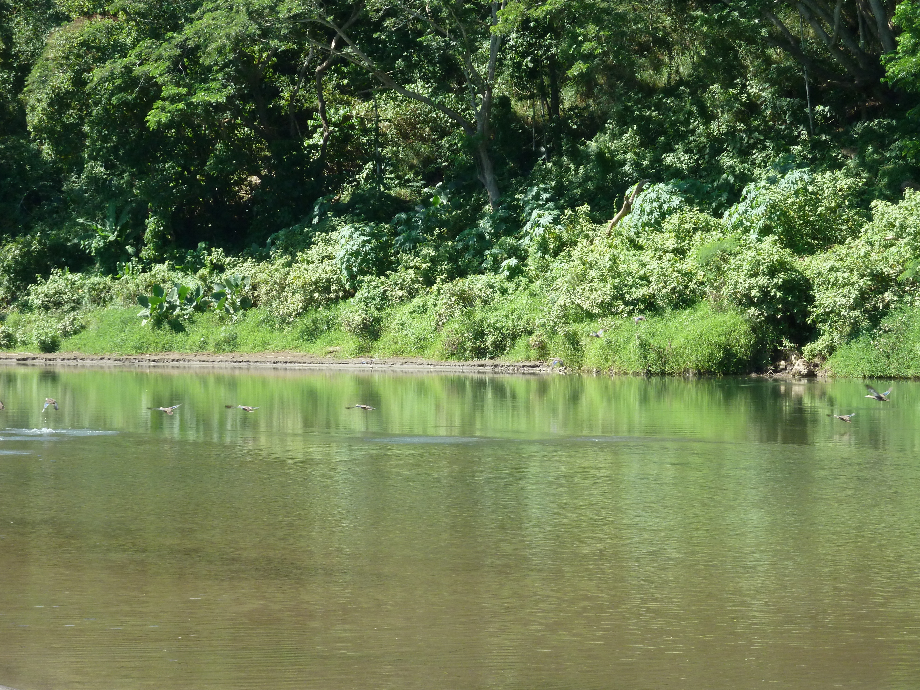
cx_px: 457
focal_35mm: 91
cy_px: 348
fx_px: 2419
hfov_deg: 21.5
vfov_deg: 16.2
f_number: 4.3
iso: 200
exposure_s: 1/320
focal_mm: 14.7
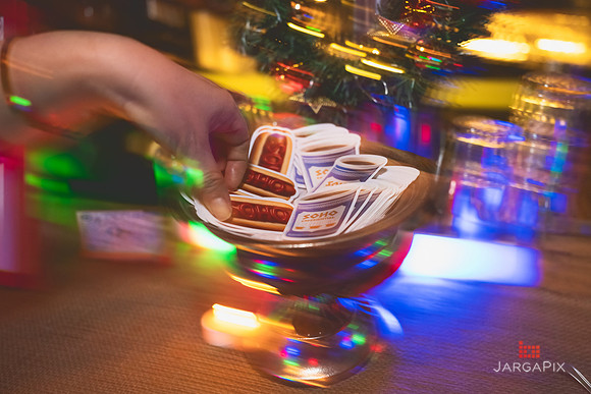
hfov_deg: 60.8
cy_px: 207
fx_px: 503
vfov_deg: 42.8
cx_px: 311
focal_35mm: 31
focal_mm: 28
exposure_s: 1/25
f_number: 2.8
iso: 3200
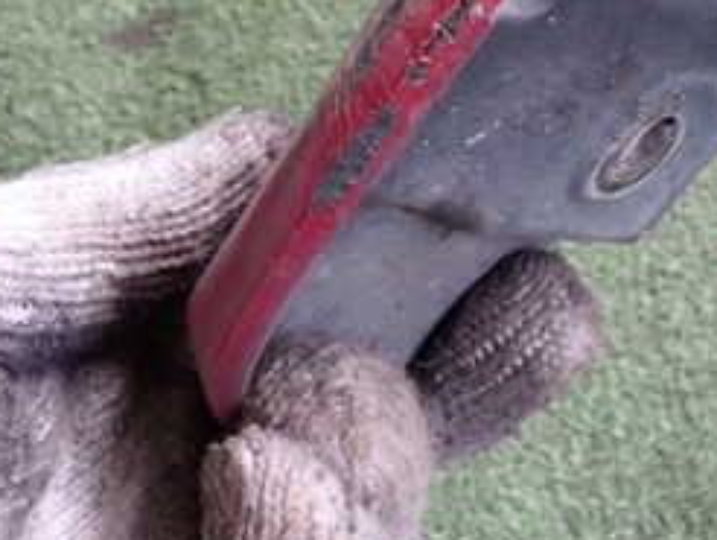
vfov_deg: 18.1
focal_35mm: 78
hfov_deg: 24.0
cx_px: 697
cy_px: -93
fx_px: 1617
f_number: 2.4
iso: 200
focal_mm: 5.79
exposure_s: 1/60
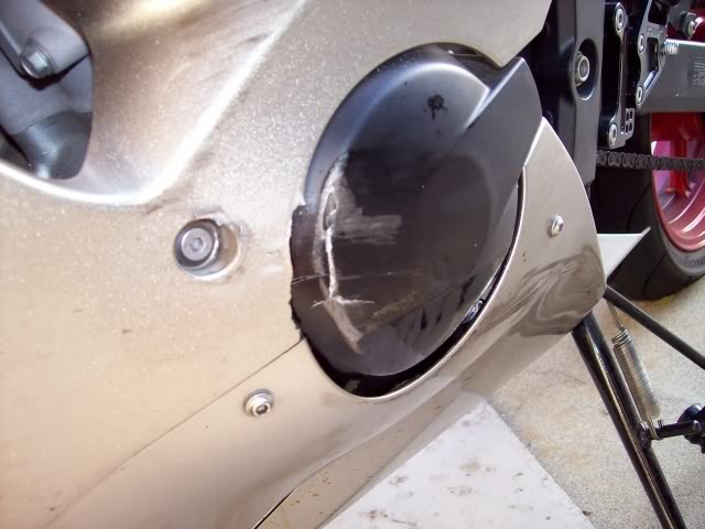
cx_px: 352
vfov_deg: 39.7
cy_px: 264
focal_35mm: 36
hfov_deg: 51.4
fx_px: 733
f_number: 2.7
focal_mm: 6
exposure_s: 1/86.1
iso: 80
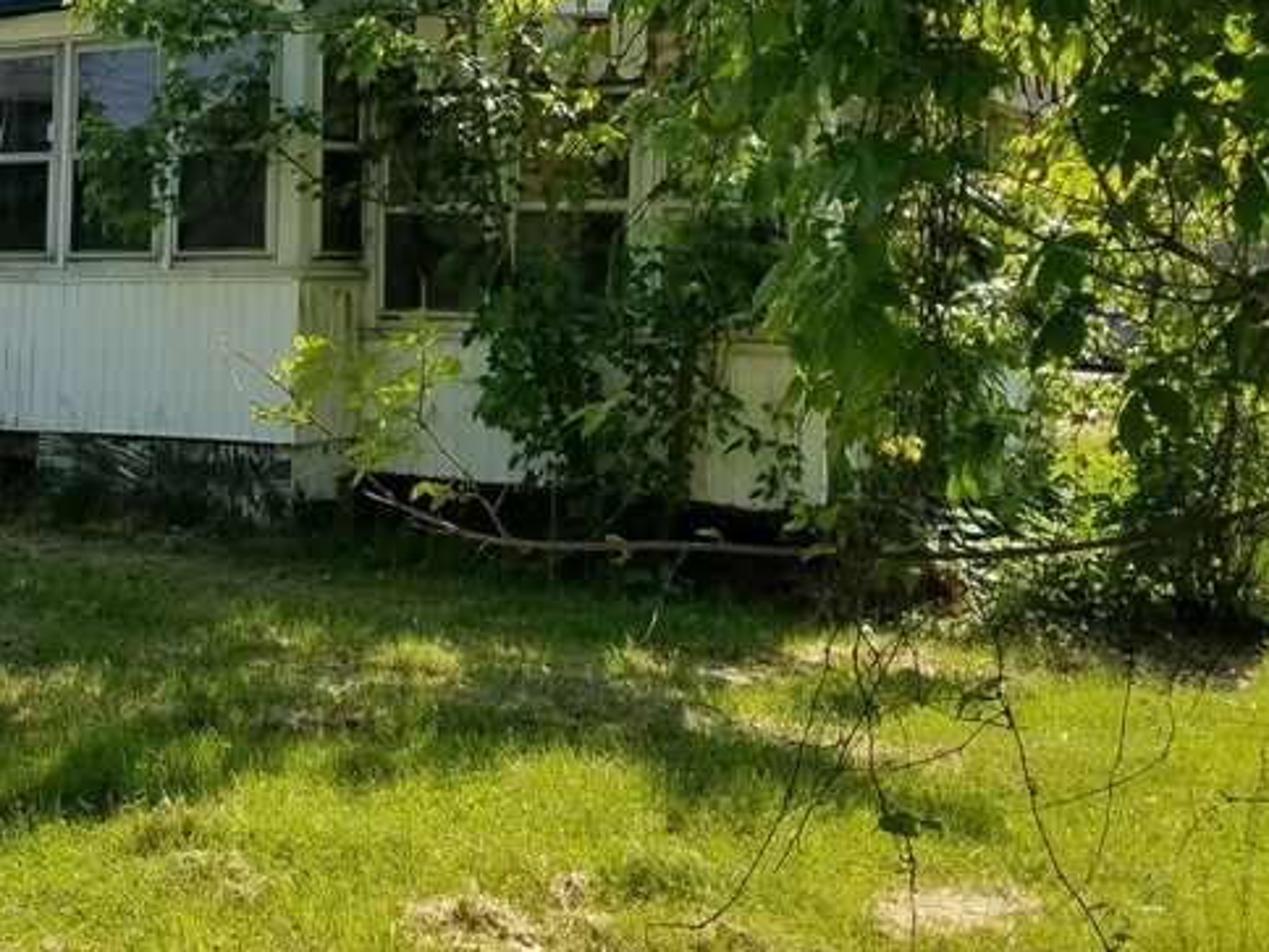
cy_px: 118
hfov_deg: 33.4
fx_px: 2016
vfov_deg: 25.8
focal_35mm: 55
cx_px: 165
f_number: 1.7
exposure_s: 1/2144
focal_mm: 4.2
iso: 50
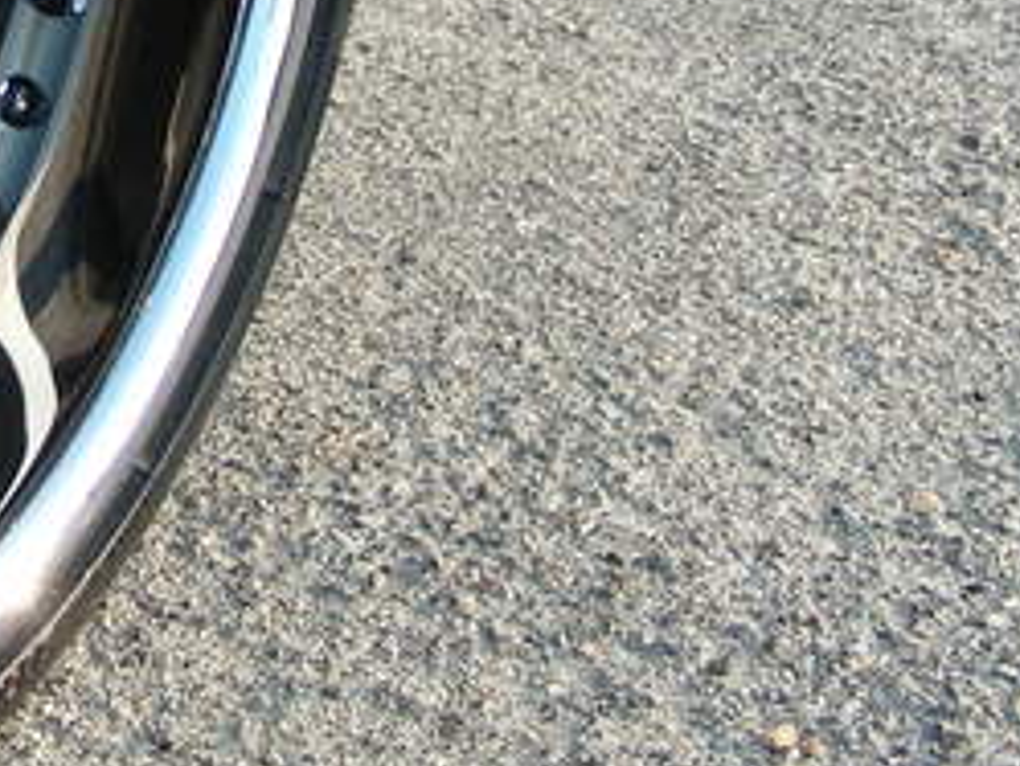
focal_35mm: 122
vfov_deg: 11.8
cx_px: -176
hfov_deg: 15.6
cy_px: -279
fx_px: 3597
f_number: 3.5
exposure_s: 1/108
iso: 50
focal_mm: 6.3
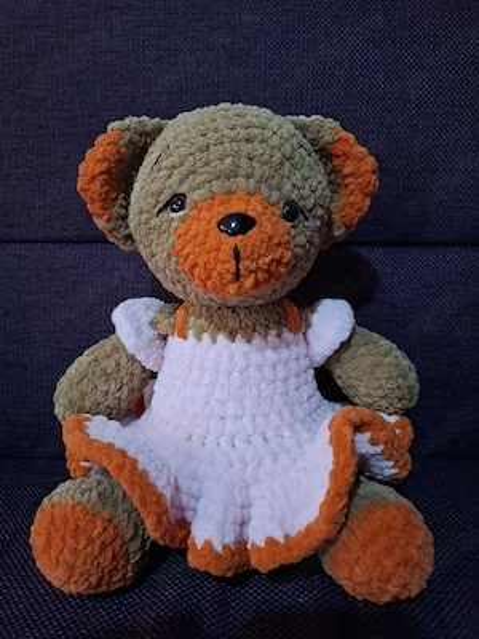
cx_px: 240
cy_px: 320
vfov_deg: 73.9
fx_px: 424
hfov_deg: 58.9
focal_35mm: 23
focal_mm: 5.54
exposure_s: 1/33
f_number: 1.8
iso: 250
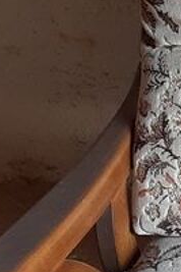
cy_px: 243
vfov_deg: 15.0
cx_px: 298
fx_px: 1018
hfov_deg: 9.8
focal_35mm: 135
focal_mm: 3.93
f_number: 1.7
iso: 80
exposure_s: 1/50
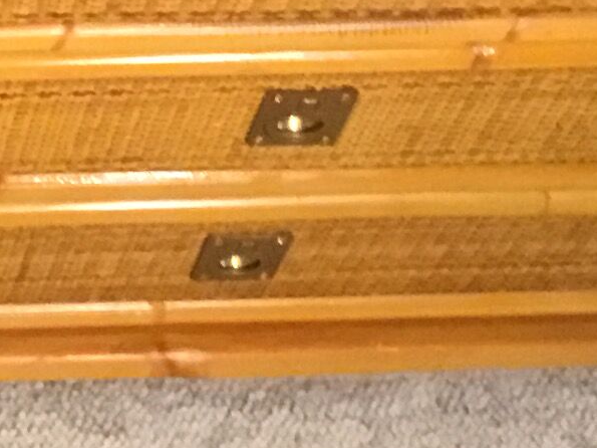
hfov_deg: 11.1
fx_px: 2931
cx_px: -370
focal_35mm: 170
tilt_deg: -52.4
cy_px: -564
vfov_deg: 8.1
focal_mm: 3.3
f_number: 2.4
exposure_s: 1/20
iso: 200
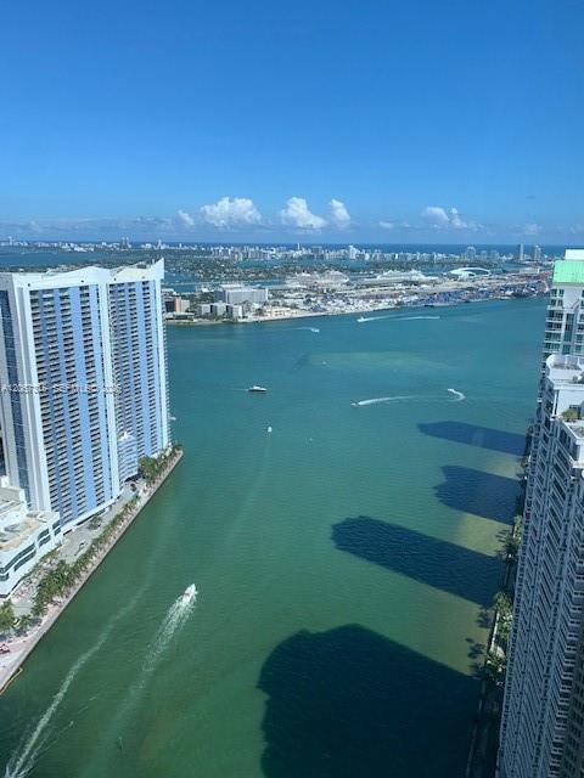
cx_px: 292
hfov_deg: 53.1
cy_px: 389
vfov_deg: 67.3
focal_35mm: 26
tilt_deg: -13.2
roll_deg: -0.5
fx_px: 585
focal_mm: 4.25
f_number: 1.8
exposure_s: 1/1088
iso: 25
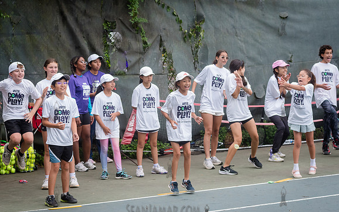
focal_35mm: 102
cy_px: 111
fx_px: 942
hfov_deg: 20.4
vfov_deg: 12.8
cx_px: 184
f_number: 5
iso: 1250
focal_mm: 92
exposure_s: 1/1000
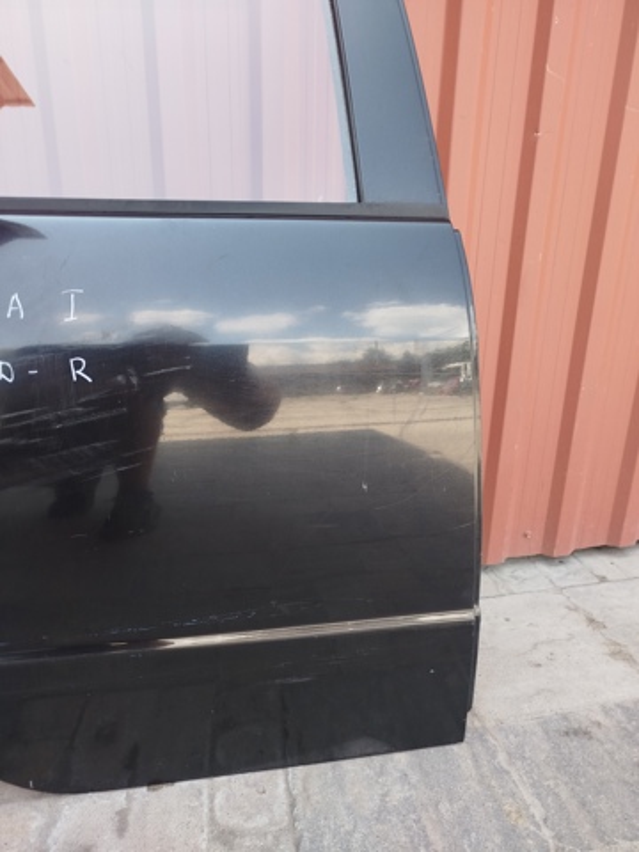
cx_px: 320
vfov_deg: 71.6
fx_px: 591
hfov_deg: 56.8
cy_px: 426
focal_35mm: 24
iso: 64
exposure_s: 1/100
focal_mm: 5.31
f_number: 1.7
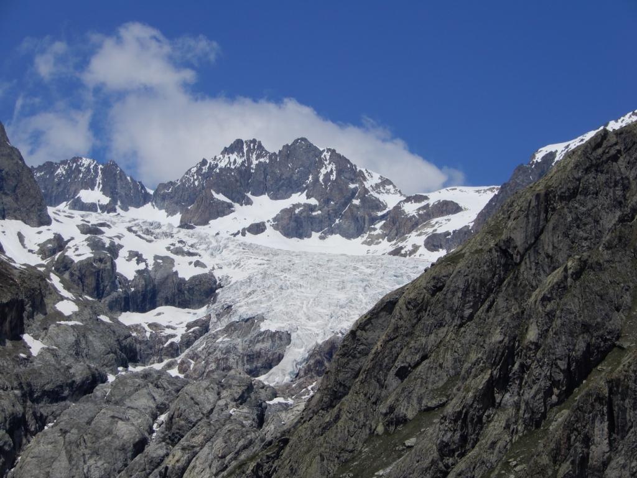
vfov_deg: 12.3
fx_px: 2208
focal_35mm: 120
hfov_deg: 16.4
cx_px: 318
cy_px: 239
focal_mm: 21.4
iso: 80
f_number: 5
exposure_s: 1/1600
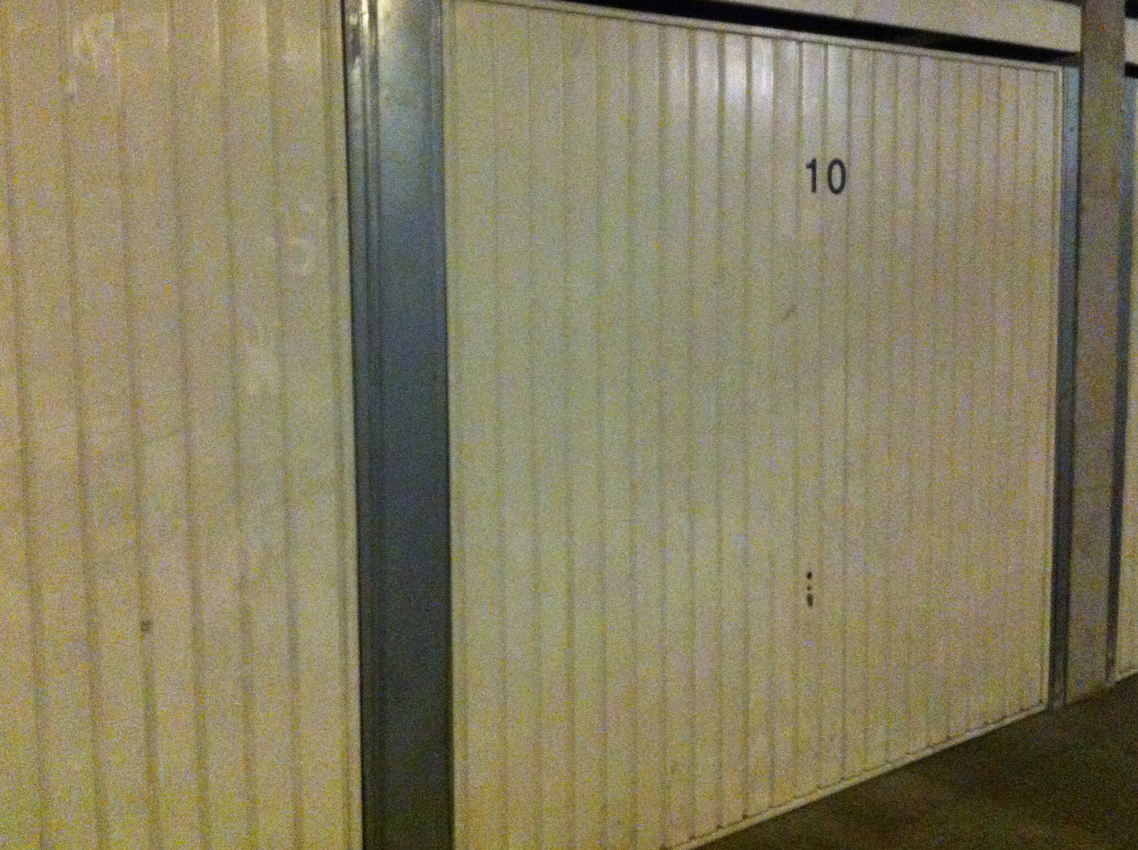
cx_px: 556
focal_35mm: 44
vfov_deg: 32.7
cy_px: 347
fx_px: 1444
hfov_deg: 43.0
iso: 1000
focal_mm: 3.85
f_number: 2.8
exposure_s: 1/15
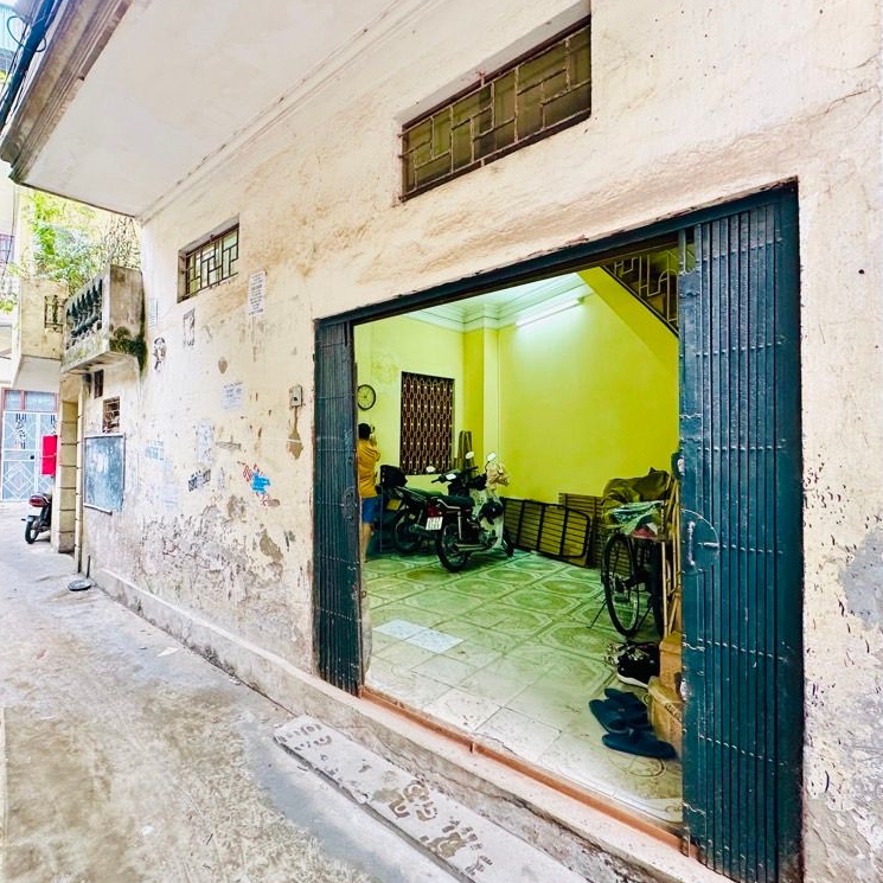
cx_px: 382
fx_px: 491
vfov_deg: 84.0
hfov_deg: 83.5
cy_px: 439
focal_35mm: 17
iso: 250
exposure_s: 1/100
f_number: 2.2
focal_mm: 2.22
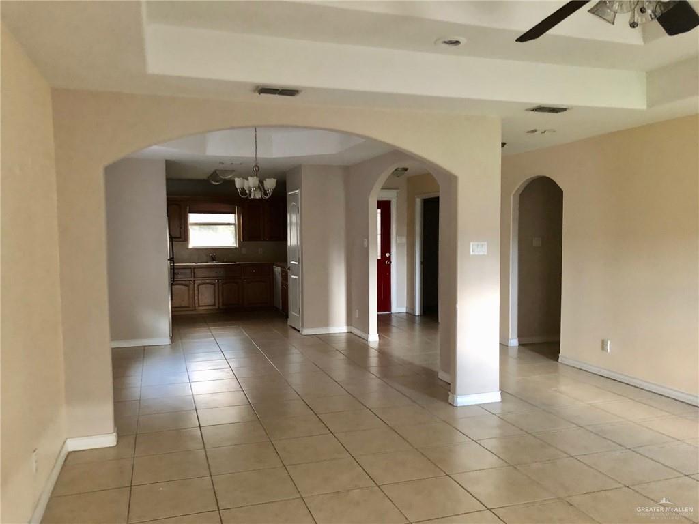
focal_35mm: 28
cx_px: 350
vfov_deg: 49.7
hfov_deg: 63.4
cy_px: 262
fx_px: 565
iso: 100
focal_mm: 4
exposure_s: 1/5
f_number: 1.8
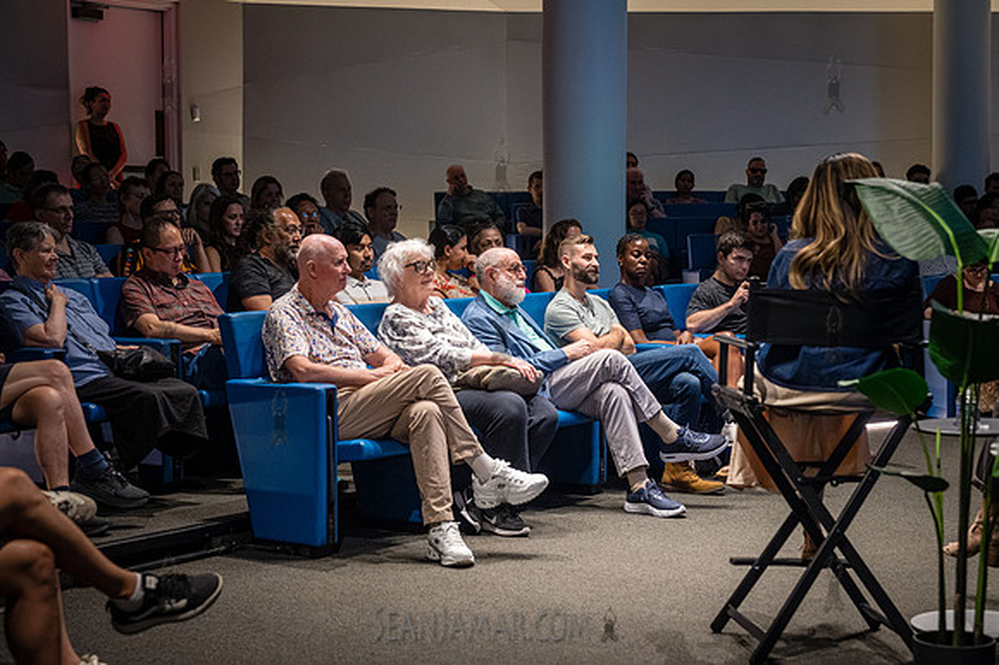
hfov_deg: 31.2
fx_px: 1791
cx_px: 500
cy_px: 332
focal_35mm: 65
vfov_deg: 21.0
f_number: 4
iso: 5000
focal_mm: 64
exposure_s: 1/200
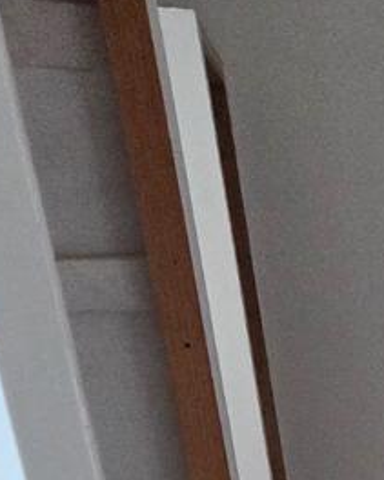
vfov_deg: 33.7
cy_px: 447
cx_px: 682
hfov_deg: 20.7
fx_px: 739
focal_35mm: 52
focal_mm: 2.2
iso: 500
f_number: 2.2
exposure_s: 1/359
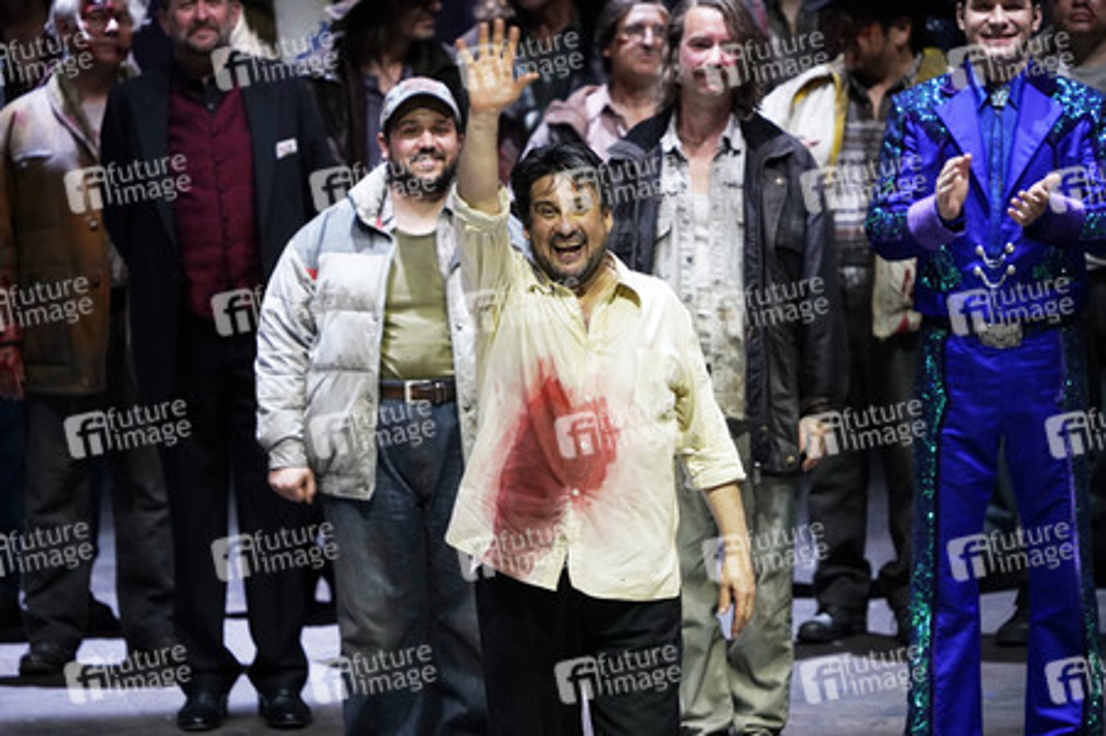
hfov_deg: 4.8
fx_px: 13078
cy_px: 368
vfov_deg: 3.2
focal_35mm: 426
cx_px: 553
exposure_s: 1/160
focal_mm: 426
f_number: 6.3
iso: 2500
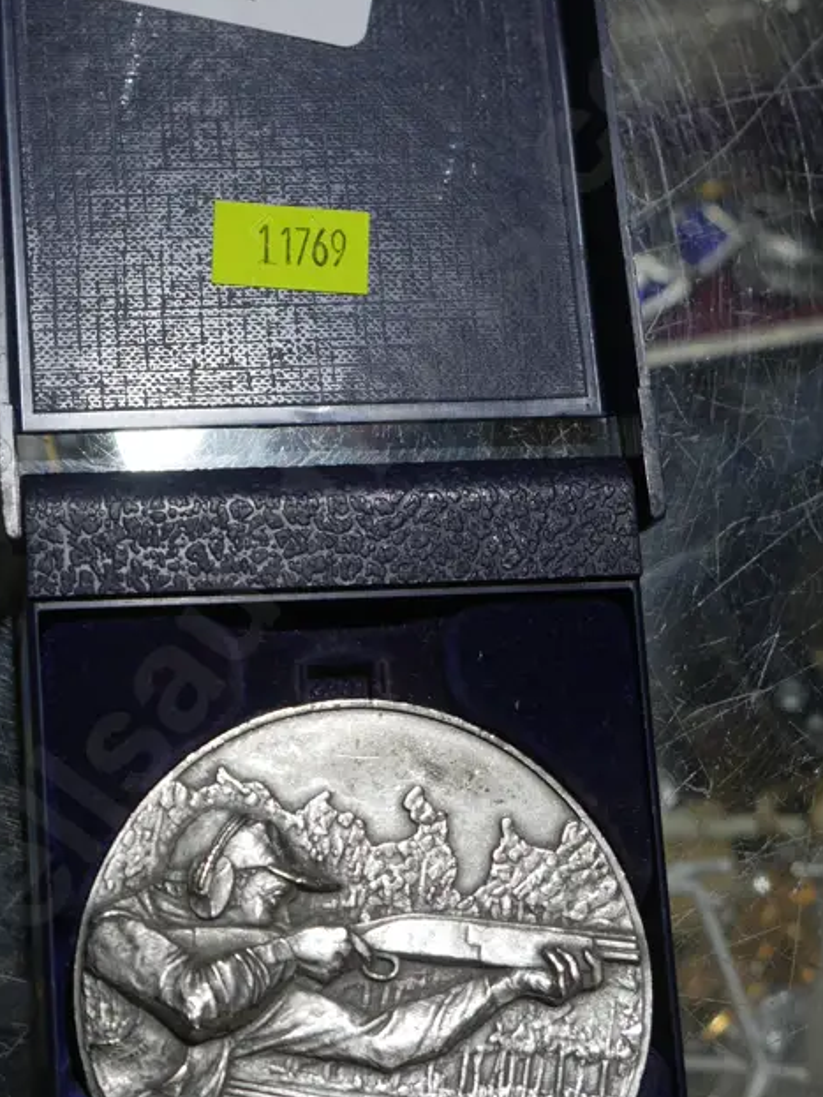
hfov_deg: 18.6
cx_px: 238
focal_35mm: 79
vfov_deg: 24.7
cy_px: 601
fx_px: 2503
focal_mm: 24
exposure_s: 1/60
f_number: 5.6
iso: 200
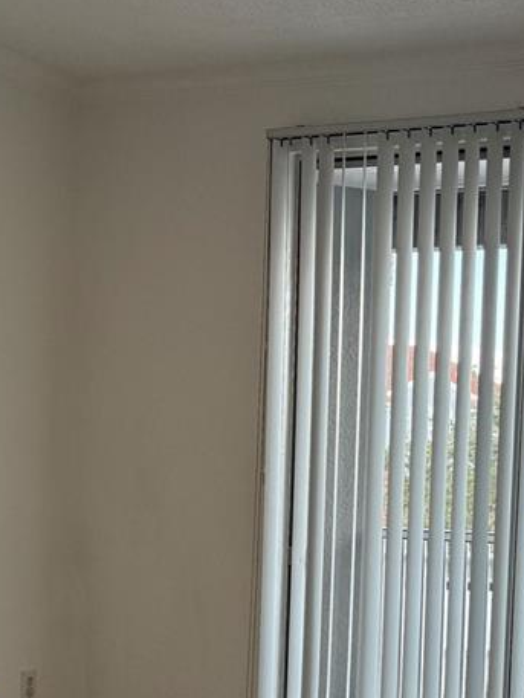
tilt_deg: -2.7
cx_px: 425
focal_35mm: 63
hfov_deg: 22.9
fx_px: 1271
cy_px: 565
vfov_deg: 29.9
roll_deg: -2.3
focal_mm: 6.76
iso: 200
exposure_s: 1/223
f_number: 1.78
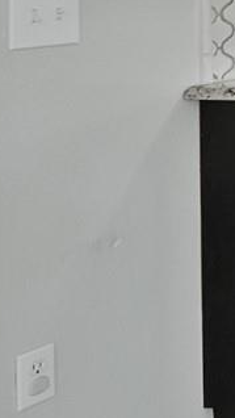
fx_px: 875
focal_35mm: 79
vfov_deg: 25.0
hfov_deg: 7.0
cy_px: -43
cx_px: 1083
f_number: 9
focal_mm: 12
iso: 1250
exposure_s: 1/2
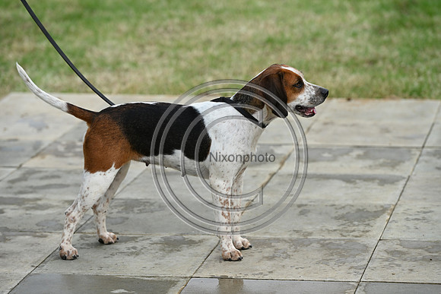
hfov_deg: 13.2
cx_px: 220
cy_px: 147
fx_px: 1899
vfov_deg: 8.9
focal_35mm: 155
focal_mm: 155
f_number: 4.5
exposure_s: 1/1000
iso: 360
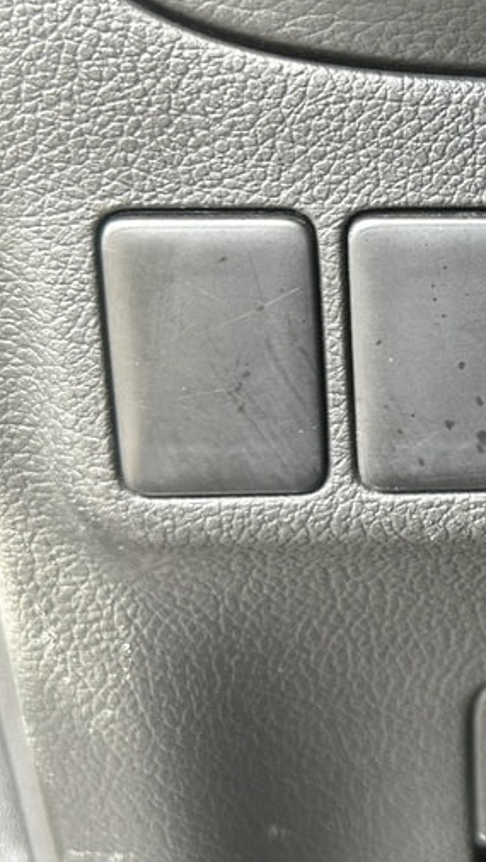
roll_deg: -0.6
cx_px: 759
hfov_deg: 12.3
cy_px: 369
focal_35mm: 93
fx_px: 2128
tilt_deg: -17.7
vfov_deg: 22.9
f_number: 1.78
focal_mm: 6.86
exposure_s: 1/60
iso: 200
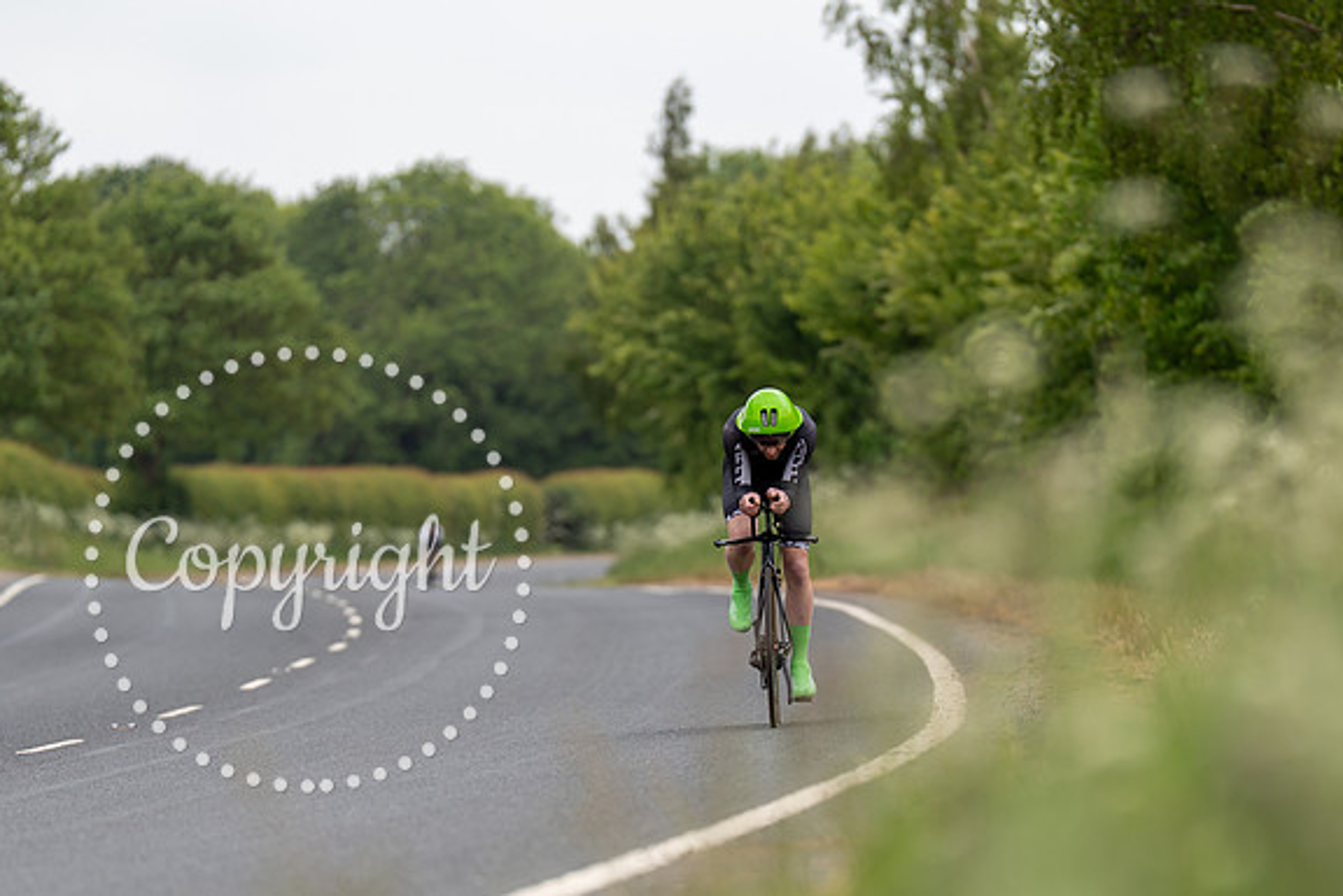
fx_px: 10296
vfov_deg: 5.0
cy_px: 612
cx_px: 774
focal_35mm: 276
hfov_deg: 7.5
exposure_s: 1/1250
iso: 160
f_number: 3.2
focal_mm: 200
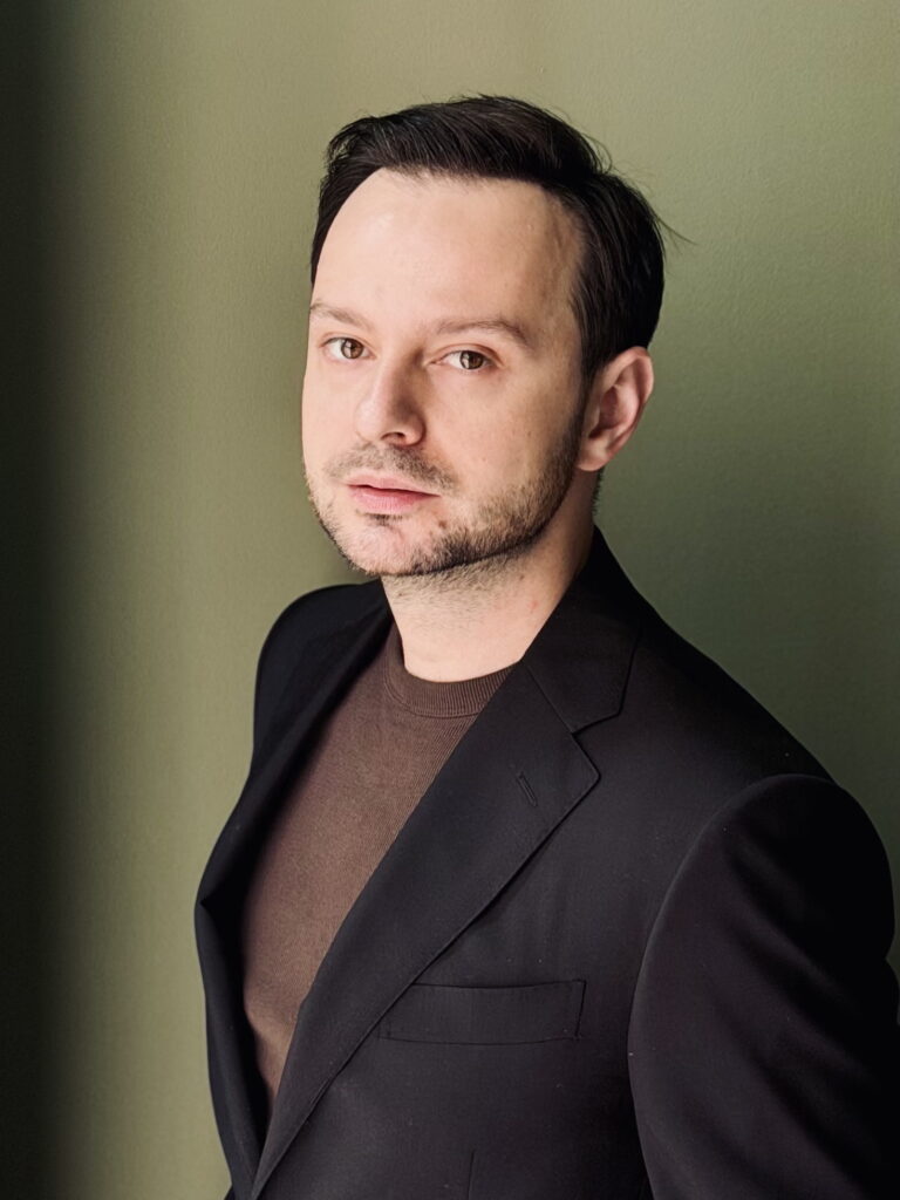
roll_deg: -1.0
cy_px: 600
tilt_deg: -15.2
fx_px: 1664
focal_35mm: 48
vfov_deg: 39.7
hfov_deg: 30.3
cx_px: 450
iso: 64
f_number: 1.78
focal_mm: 6.76
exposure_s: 1/141
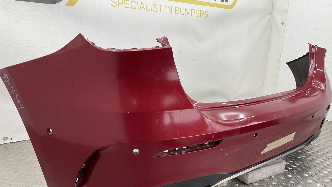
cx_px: 172
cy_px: 126
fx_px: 291
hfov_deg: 59.5
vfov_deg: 35.3
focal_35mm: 33
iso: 40
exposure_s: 1/120
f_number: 1.8
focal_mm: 3
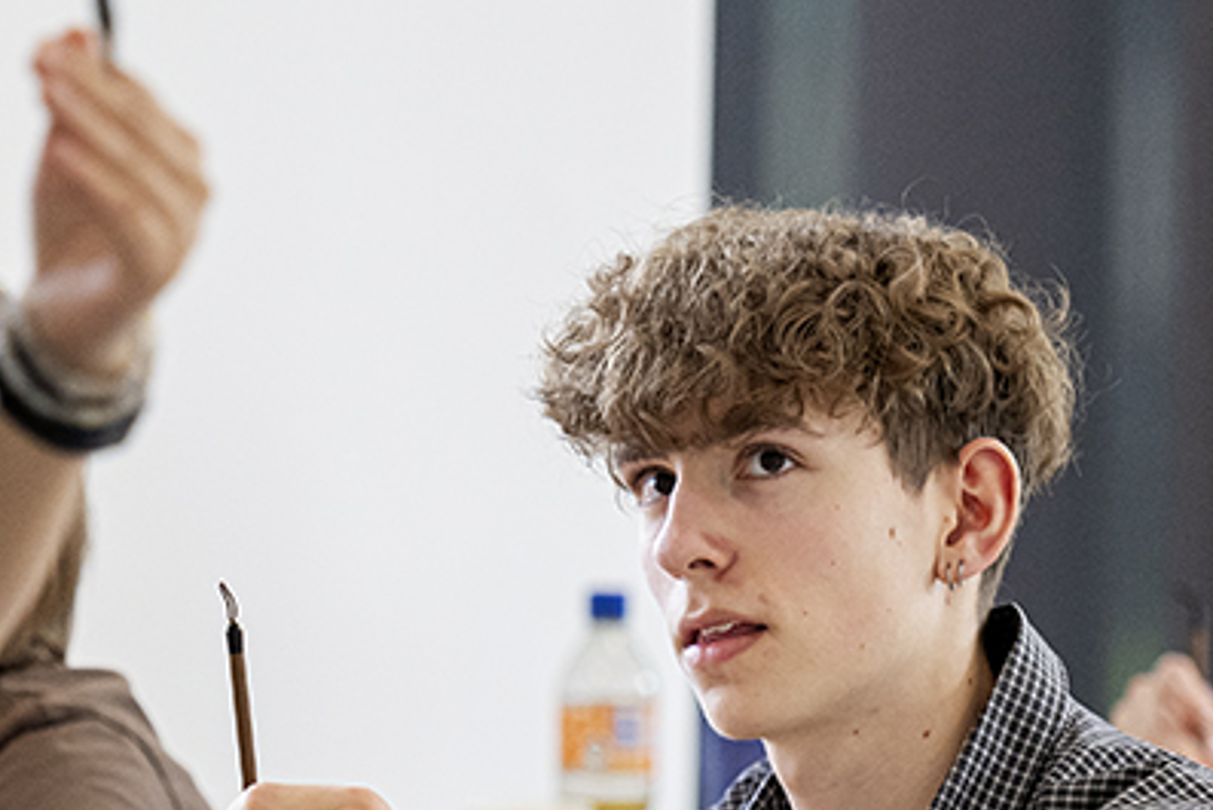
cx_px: -34
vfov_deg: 3.7
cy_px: 431
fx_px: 12370
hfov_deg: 5.6
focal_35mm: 367
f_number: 3.2
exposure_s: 1/320
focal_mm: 135
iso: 1250
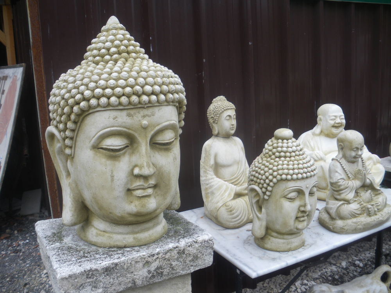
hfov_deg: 51.4
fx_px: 407
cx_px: 196
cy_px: 146
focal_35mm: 36
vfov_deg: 39.7
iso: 64
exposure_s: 1/80
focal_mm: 6.3
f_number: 3.5
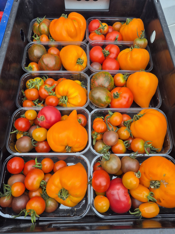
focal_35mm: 23
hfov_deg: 58.9
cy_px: 117
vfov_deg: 73.9
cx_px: 88
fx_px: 155
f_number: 1.8
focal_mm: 5.4
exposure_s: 1/197
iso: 25
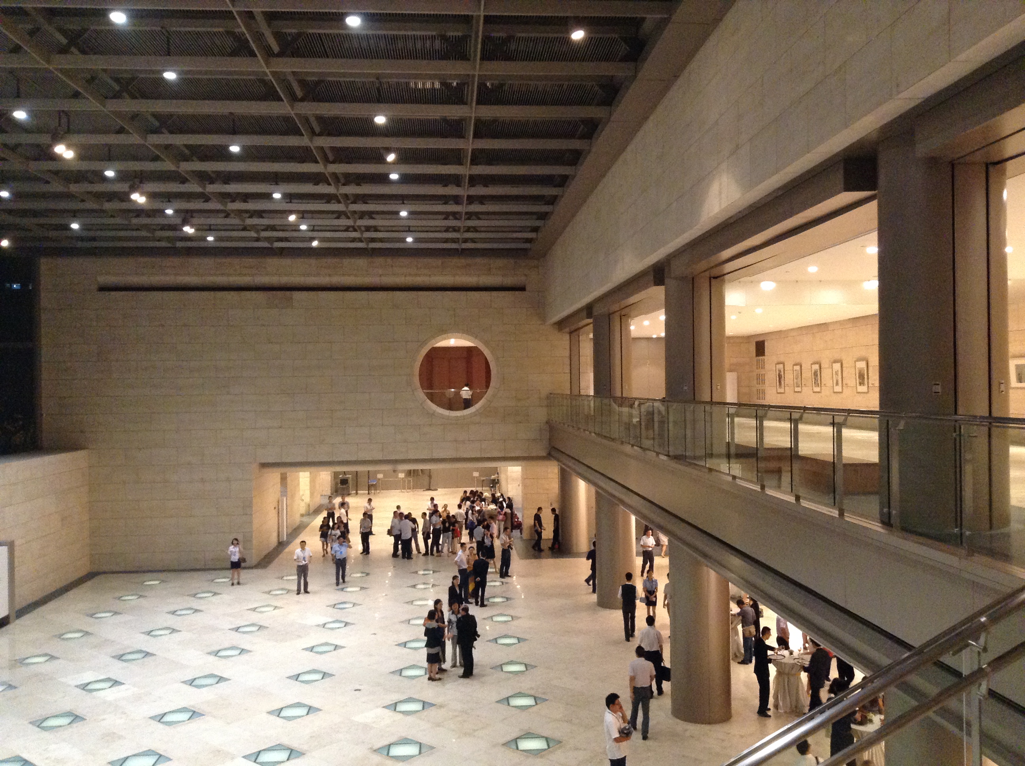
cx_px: 512
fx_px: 976
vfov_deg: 42.8
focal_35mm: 33
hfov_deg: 55.4
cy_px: 383
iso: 250
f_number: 2.4
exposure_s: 1/20
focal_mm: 3.3
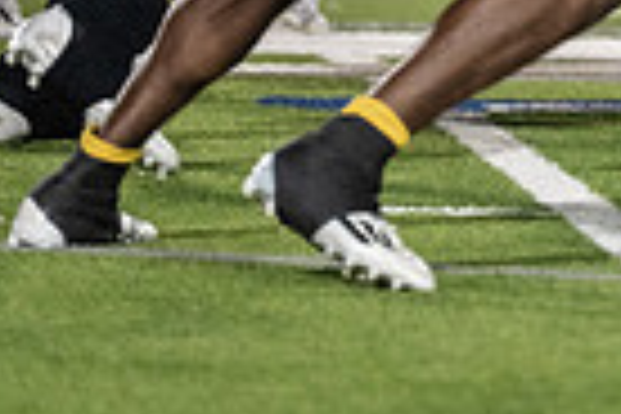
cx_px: 1143
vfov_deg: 1.6
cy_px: -439
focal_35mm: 838
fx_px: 14454
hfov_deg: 2.5
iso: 3200
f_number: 2.8
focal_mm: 200
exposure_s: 1/1250
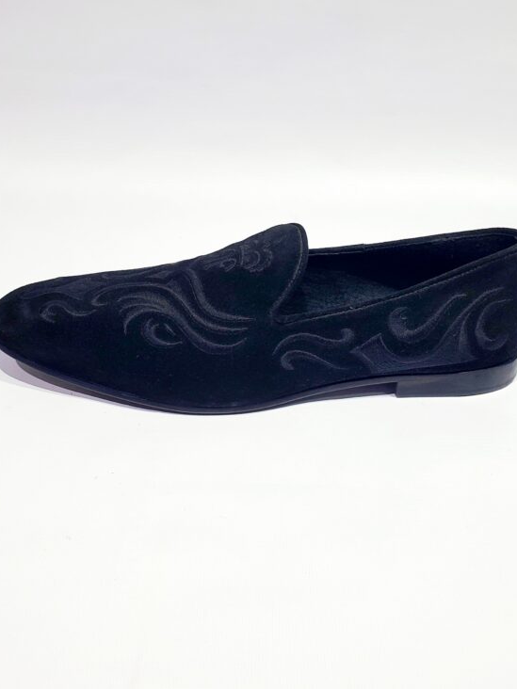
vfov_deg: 65.3
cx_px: 262
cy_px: 357
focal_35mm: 27
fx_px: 538
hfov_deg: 51.4
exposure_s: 1/100
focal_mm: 4.3
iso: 64
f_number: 2.4
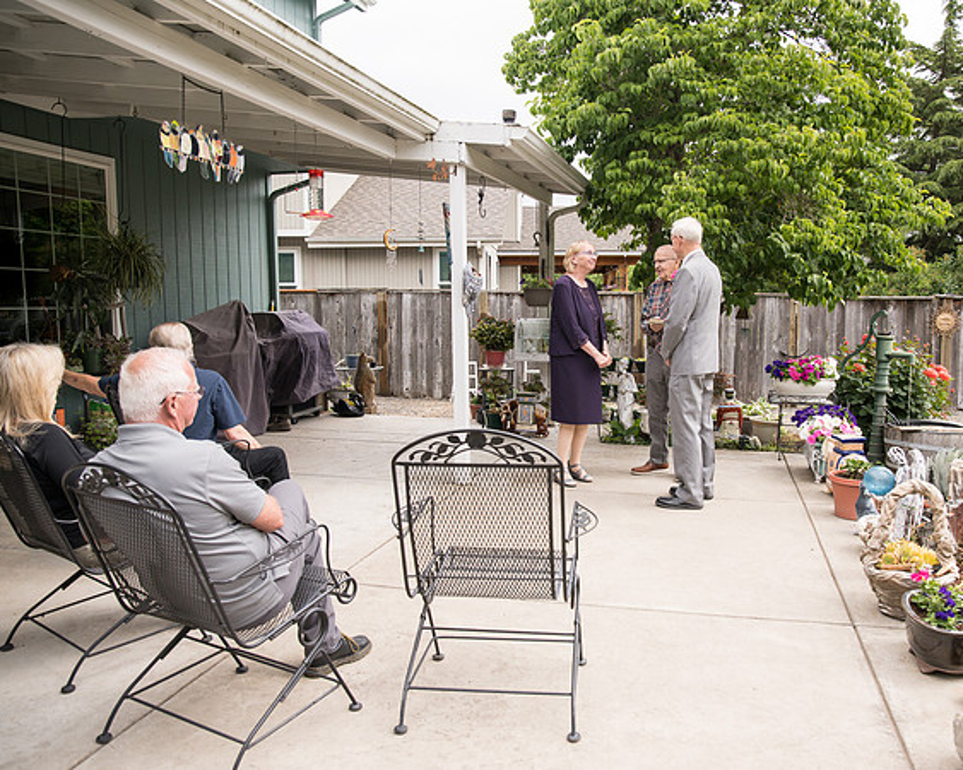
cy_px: 385
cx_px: 578
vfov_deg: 53.1
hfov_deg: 63.5
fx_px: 770
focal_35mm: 27
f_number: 4.5
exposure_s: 1/500
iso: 200
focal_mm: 24
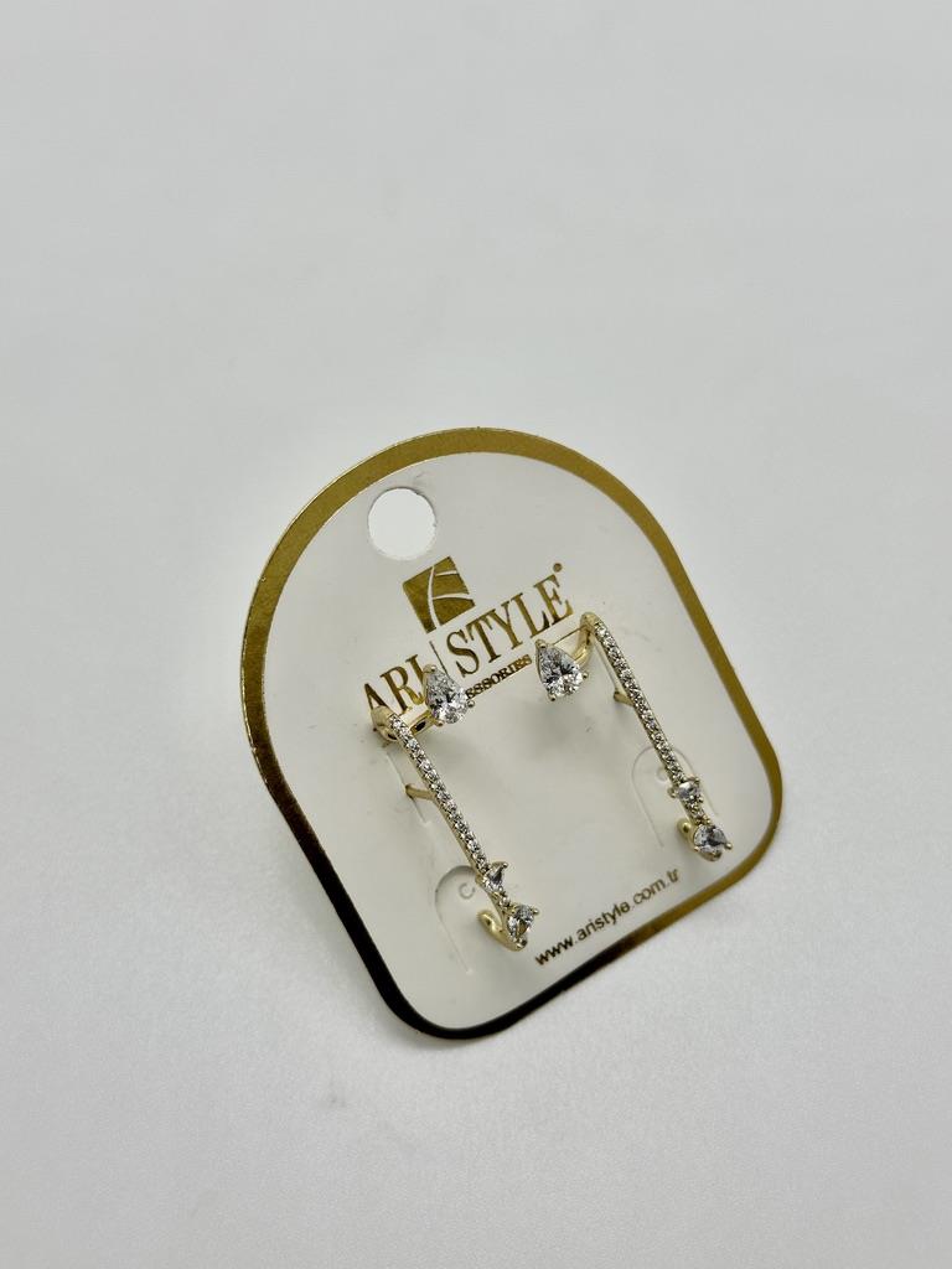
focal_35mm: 48
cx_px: 476
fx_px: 1760
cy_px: 634
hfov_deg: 30.3
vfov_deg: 39.7
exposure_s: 1/268
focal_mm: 6.86
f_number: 1.78
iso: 64
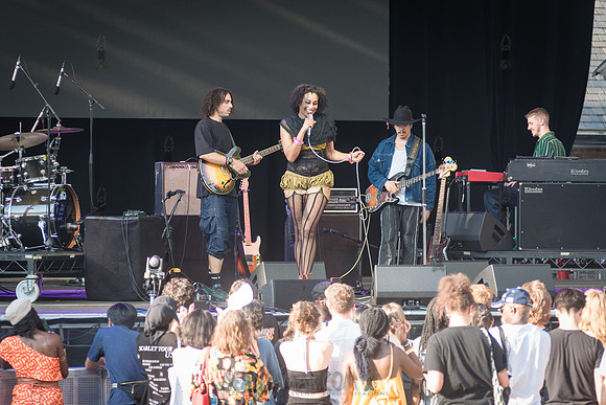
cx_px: 290
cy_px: 174
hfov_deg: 9.3
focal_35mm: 221
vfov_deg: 6.2
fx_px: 3714
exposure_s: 1/400
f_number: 3.5
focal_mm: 185
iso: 400
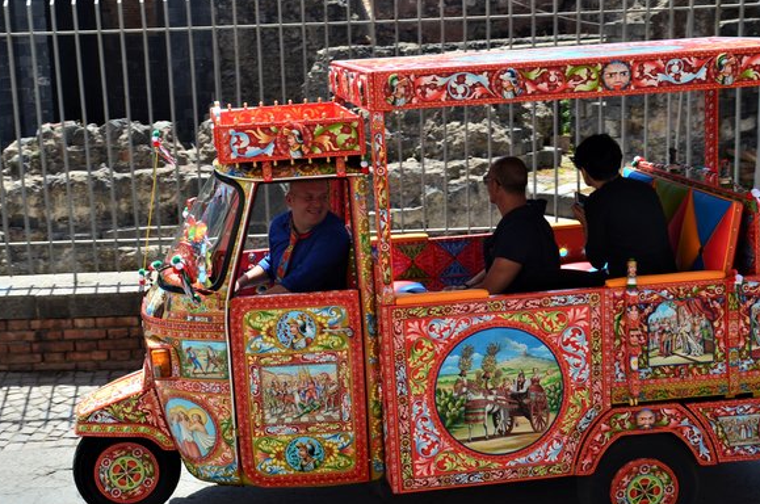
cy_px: 215
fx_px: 1222
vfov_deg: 23.3
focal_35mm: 58
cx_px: 337
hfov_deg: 34.5
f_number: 9
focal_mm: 28
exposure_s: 1/125
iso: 320
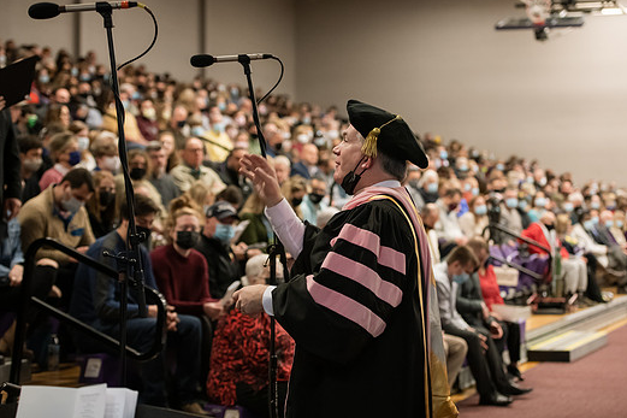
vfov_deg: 17.5
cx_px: 337
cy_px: 190
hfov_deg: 26.0
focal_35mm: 78
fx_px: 1358
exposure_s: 1/200
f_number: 3.2
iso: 3200
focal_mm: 70
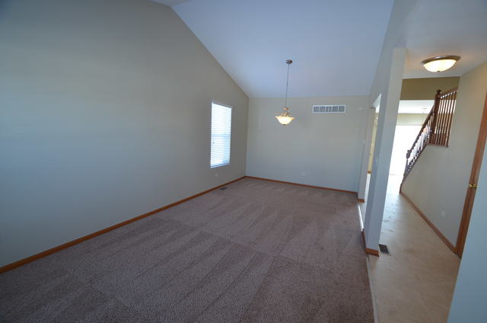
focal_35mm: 15
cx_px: 244
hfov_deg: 100.5
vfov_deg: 77.1
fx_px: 203
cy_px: 162
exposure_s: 1/80
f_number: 4.5
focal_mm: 10
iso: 400
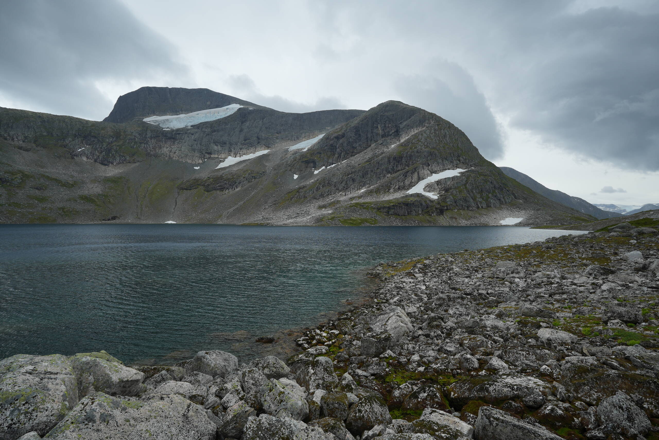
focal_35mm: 18
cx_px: 330
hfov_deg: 88.4
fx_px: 339
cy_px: 220
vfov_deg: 65.9
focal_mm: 18.5
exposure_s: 1/60
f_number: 7.1
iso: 100
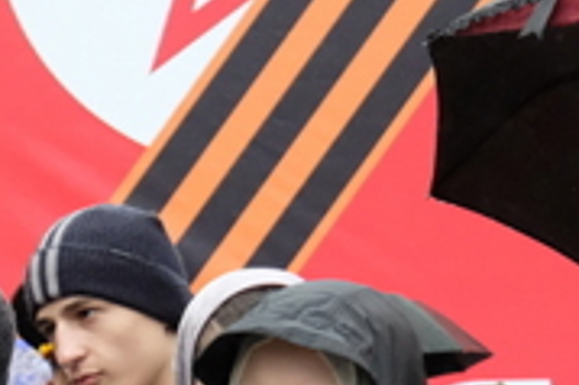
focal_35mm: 348
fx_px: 5592
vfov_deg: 3.9
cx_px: 725
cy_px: 327
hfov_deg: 5.9
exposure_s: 1/1000
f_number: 5.6
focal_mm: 55
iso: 4000
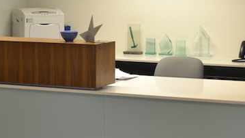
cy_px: 46
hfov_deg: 18.7
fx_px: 743
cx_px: 130
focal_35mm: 114
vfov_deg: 10.6
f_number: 4.5
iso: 400
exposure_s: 1/20
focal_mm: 29
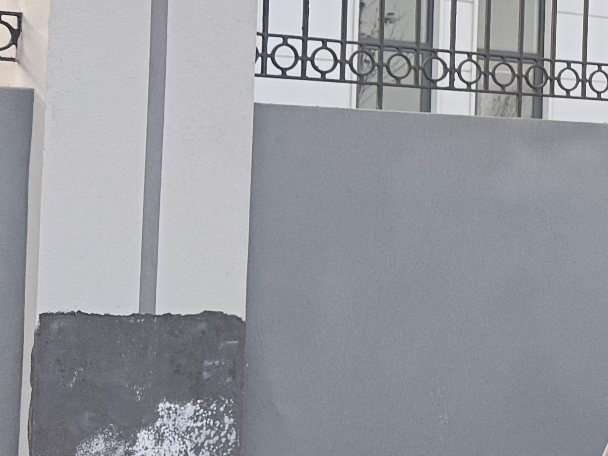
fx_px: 1914
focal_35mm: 109
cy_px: 118
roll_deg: -0.4
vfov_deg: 13.5
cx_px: 1286
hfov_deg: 14.4
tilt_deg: +3.2
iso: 80
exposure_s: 1/2110
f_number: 1.78
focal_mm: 6.76
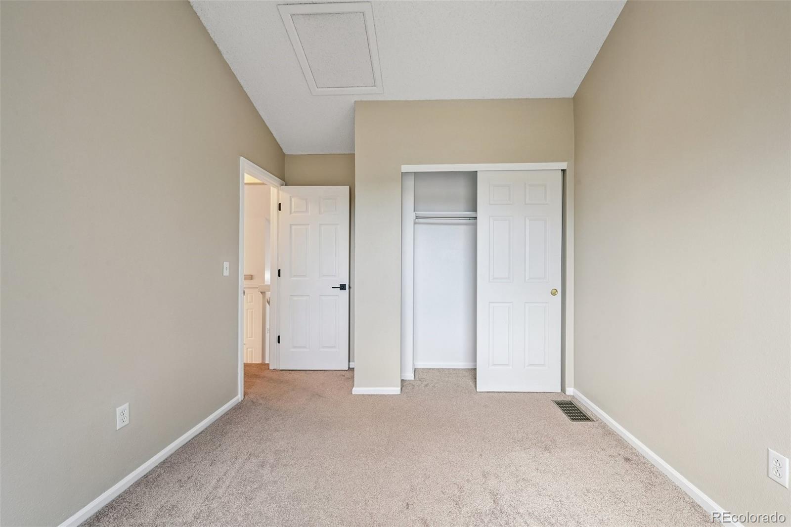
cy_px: 264
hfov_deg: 104.3
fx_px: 308
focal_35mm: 14
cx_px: 396
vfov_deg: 81.2
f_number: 10
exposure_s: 1/13
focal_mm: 14
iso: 400
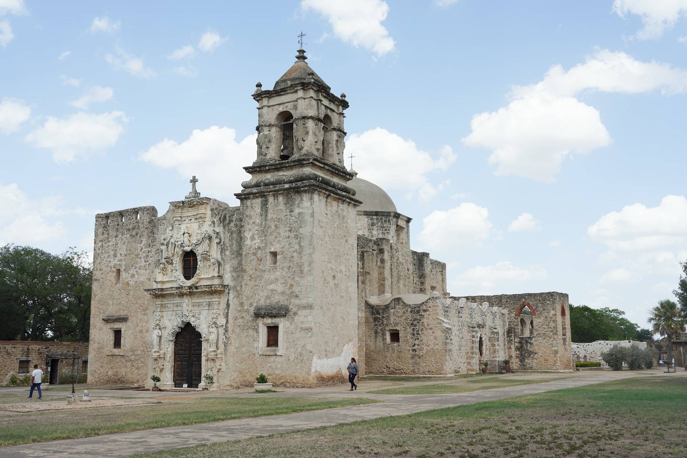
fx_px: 687
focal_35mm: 36
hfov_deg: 53.1
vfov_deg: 36.9
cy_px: 229
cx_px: 344
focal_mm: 36
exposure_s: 1/100
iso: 100
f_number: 13
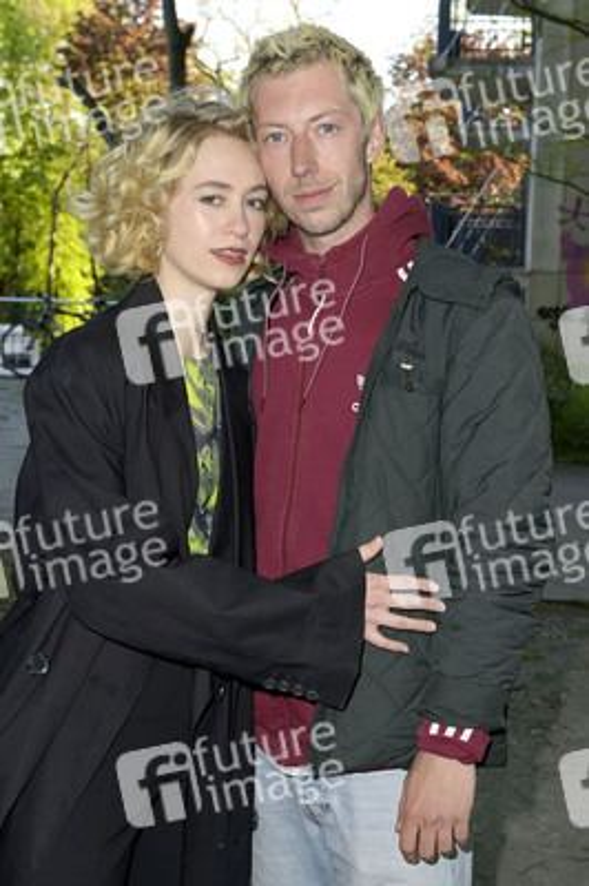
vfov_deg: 39.6
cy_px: 443
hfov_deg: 26.9
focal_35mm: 50
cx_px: 294
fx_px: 1229
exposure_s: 1/250
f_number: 6.3
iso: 640
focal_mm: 50
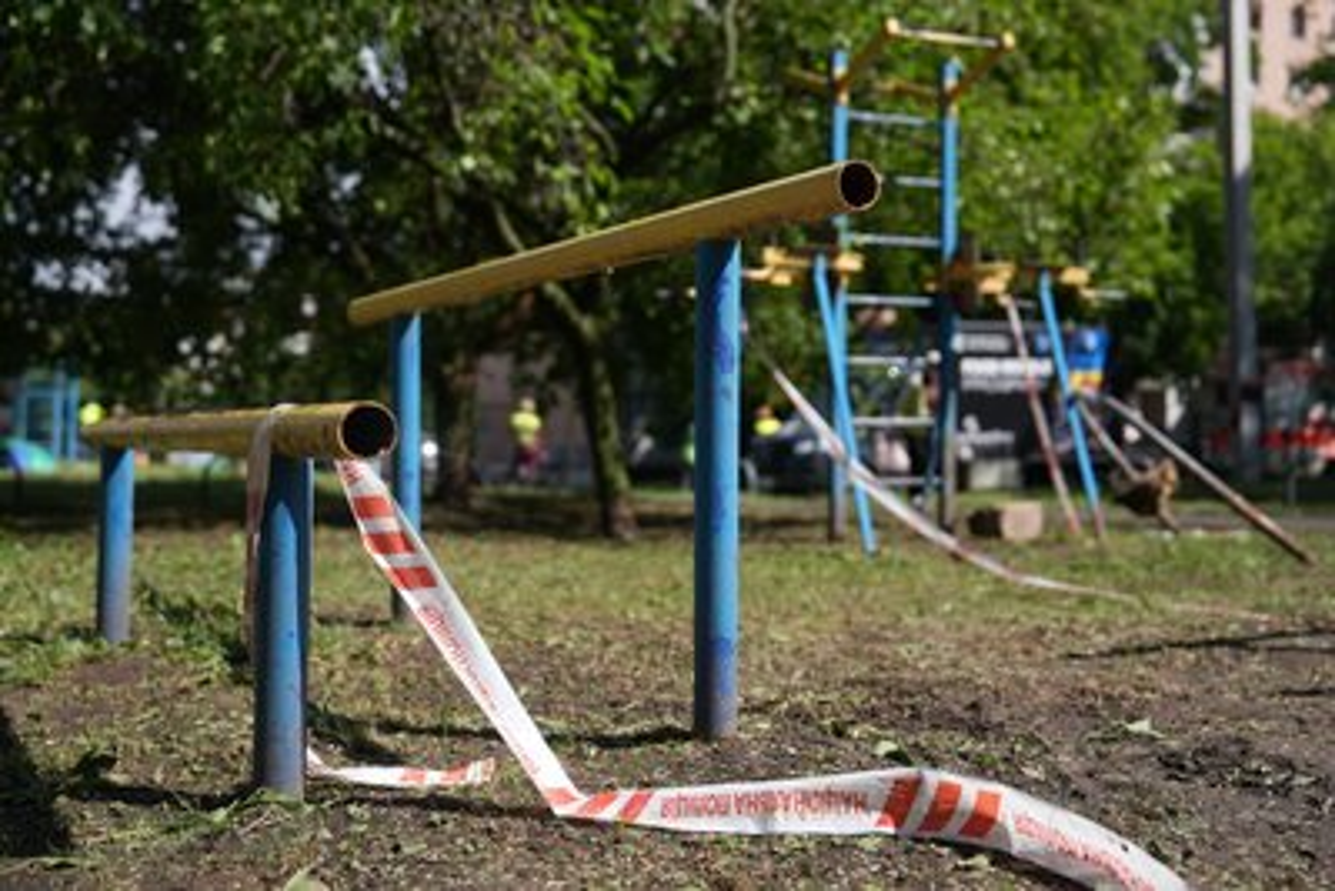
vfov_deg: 33.4
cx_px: 668
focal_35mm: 40
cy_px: 446
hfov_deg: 48.4
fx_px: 1484
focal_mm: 40
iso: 100
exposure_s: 1/1600
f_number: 2.8
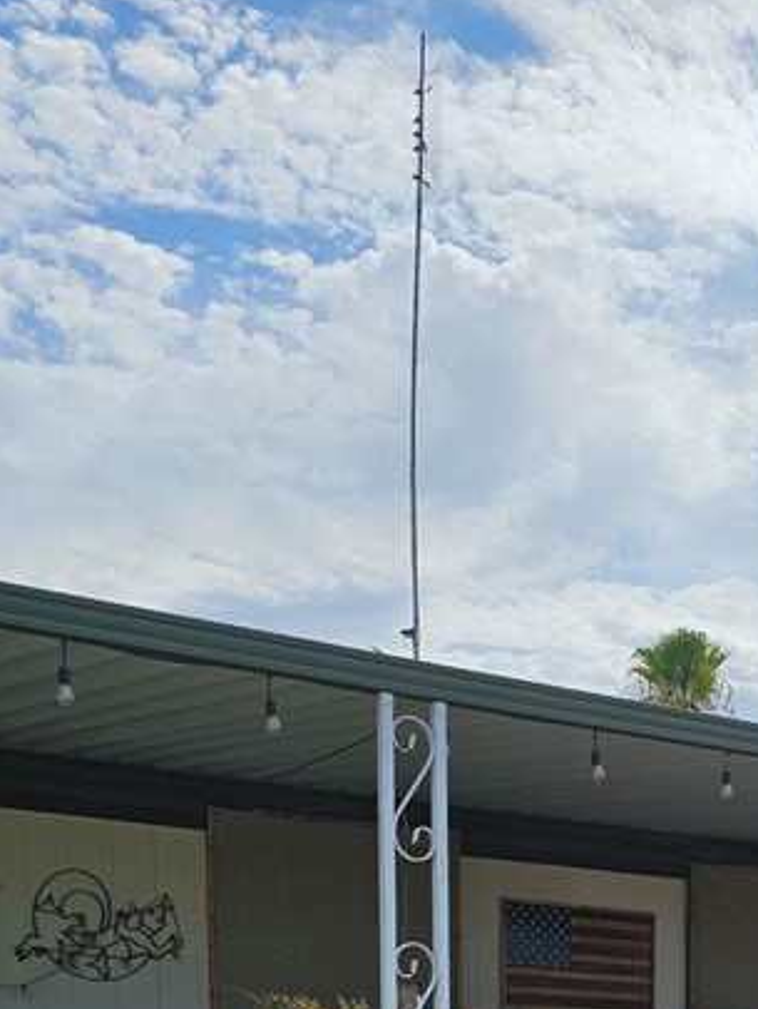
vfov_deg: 28.4
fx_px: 1692
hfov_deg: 23.7
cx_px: 830
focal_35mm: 58
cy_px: 1243
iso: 12
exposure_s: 1/1761
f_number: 1.7
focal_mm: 6.3
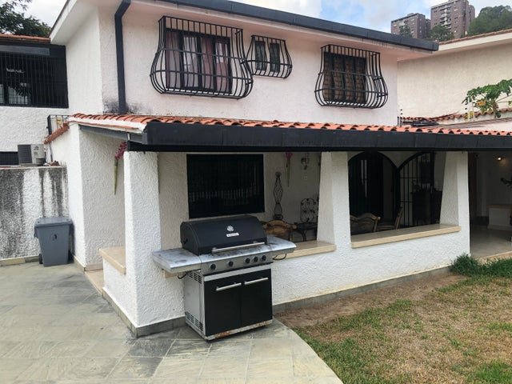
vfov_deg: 49.7
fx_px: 414
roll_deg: +1.3
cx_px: 256
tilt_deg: -4.6
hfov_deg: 63.4
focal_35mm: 28
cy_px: 192
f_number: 1.8
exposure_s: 1/355
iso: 20
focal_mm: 4
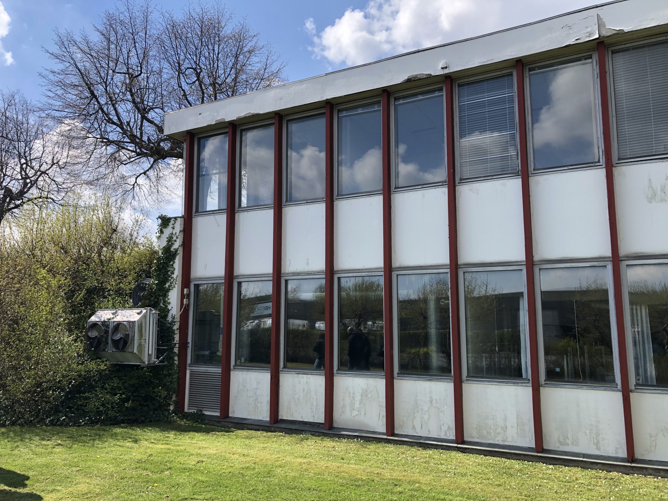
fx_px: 540
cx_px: 334
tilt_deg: +8.8
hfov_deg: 63.4
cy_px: 250
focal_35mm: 28
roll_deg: -0.2
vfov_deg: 49.7
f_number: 1.8
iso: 20
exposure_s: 1/1499
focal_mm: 3.99
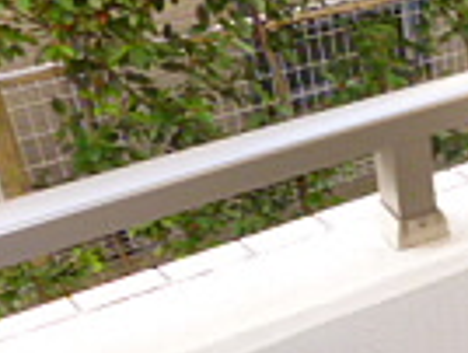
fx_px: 1043
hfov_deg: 22.7
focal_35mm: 77
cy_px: 337
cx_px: 601
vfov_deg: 18.8
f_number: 2.5
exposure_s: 1/200
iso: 200
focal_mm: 4.3
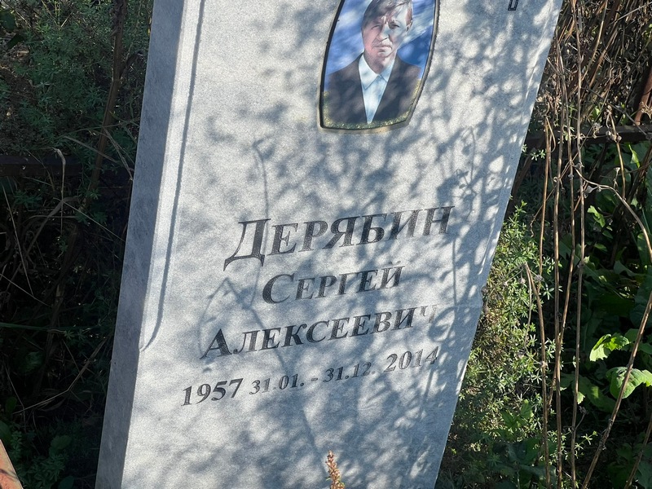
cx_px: 326
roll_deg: -13.9
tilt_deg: -32.8
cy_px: 244
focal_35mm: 77
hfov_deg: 25.3
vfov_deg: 19.1
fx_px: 1450
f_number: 2.8
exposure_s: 1/464
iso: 32
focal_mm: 9
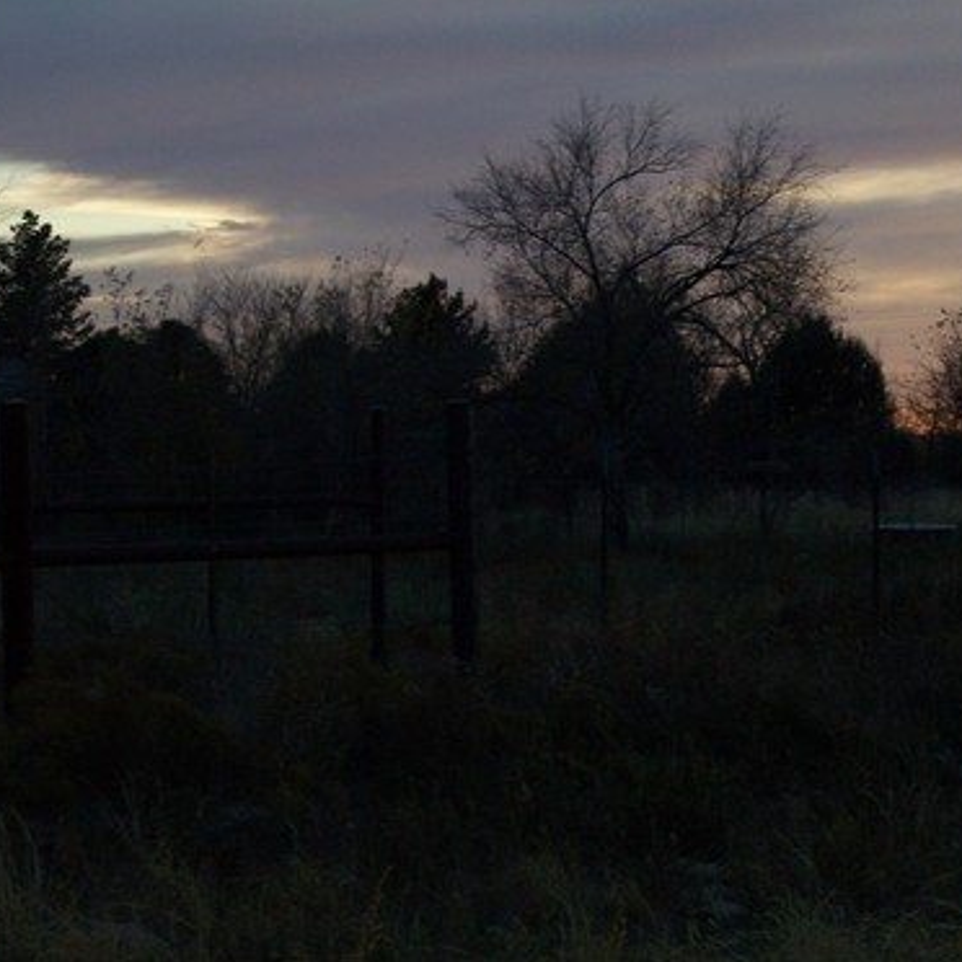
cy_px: 482
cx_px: 447
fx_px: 4370
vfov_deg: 12.6
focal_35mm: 139
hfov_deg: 12.6
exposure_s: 1/125
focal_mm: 24
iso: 140
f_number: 4.8
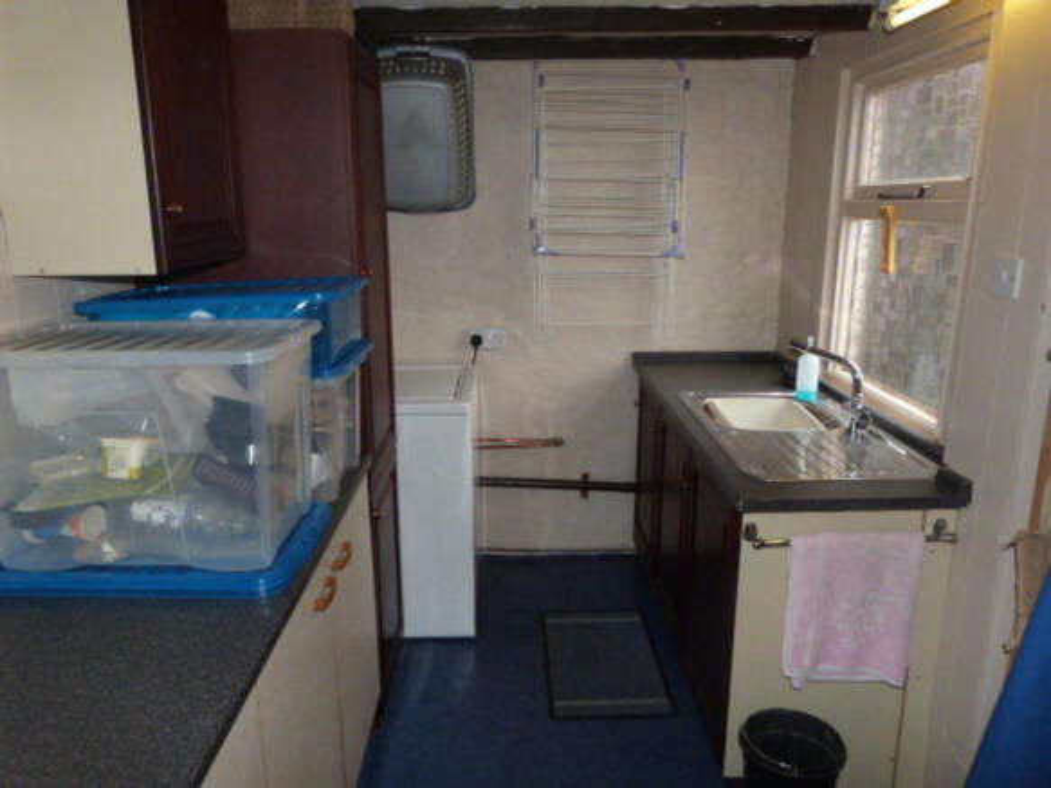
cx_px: 526
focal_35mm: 25
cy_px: 394
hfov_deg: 69.4
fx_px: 759
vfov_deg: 54.9
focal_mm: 4.5
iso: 400
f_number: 2.8
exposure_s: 1/250
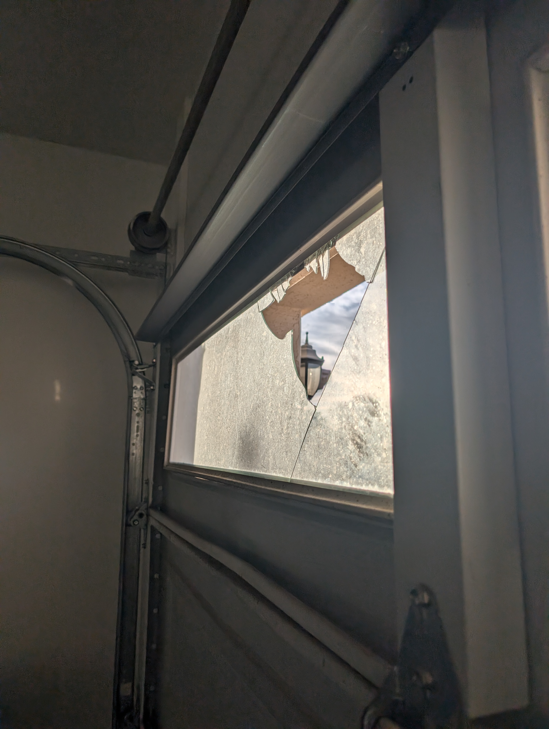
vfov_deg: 71.5
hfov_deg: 56.9
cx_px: 274
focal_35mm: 24
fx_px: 506
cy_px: 364
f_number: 1.68
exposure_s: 1/4065
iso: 20
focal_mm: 6.9
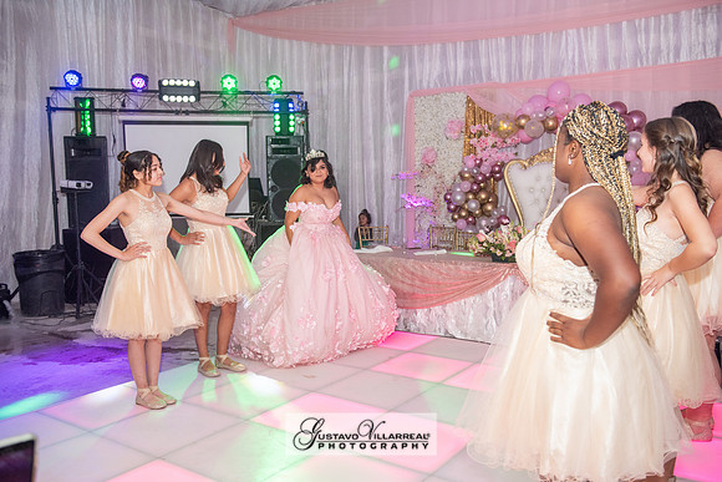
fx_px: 642
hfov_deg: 58.7
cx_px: 361
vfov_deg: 41.1
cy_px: 241
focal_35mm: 32
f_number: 4
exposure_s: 1/160
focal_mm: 32
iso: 1250
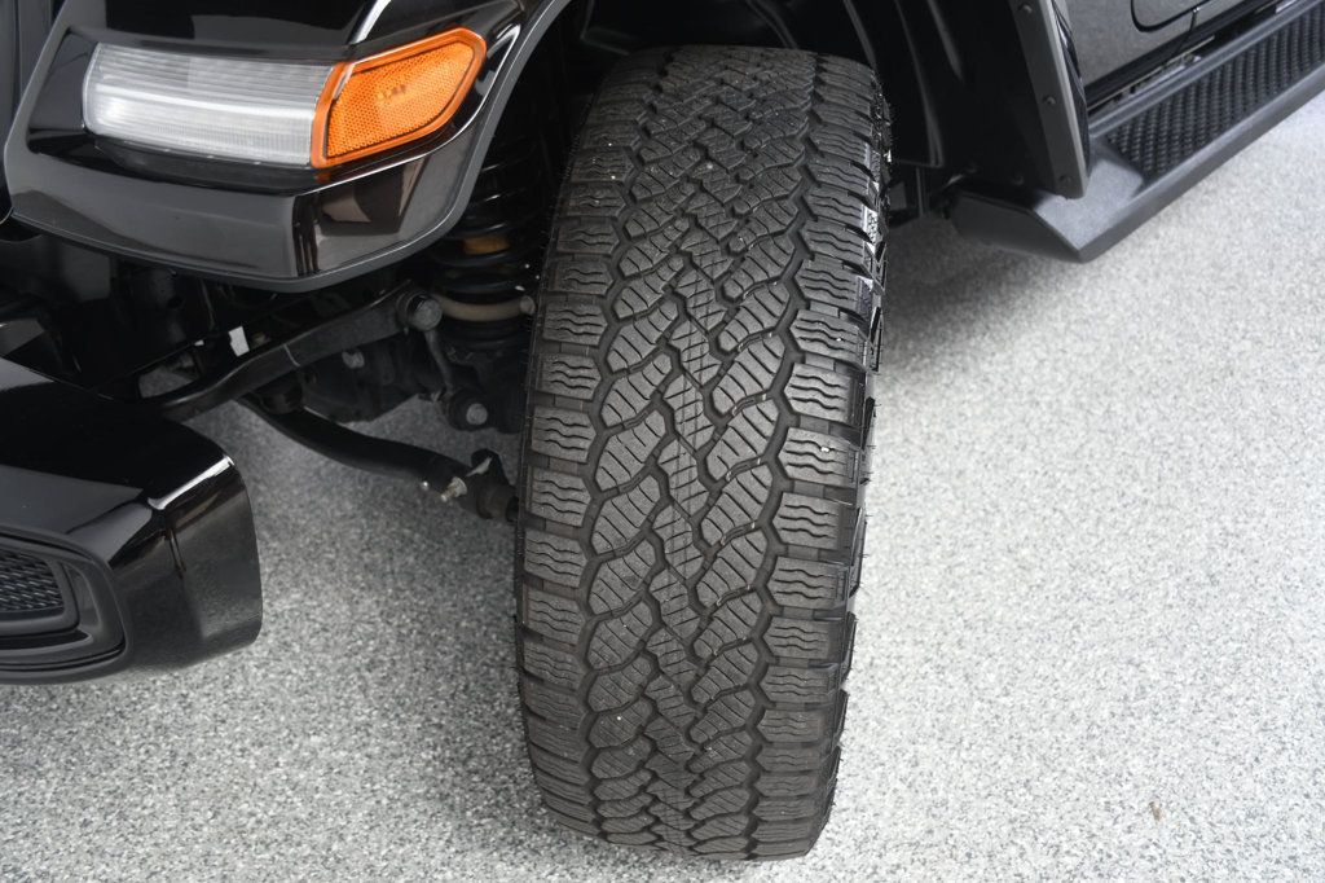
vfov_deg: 36.8
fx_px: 1324
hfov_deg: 53.1
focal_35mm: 36
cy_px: 442
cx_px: 662
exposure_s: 1/160
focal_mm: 24
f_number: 3.8
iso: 100
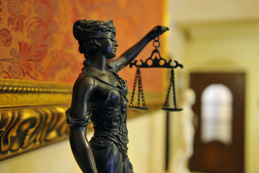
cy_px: 95
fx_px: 317
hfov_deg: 44.4
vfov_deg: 30.5
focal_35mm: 44
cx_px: 142
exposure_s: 1/13
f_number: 2.8
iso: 500
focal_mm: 26
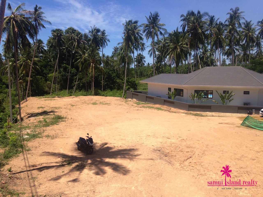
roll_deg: +1.4
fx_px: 251
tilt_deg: -7.0
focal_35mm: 33
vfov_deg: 42.9
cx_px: 132
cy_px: 98
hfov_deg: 55.4
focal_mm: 4.12
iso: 50
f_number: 2.4
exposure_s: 1/1695
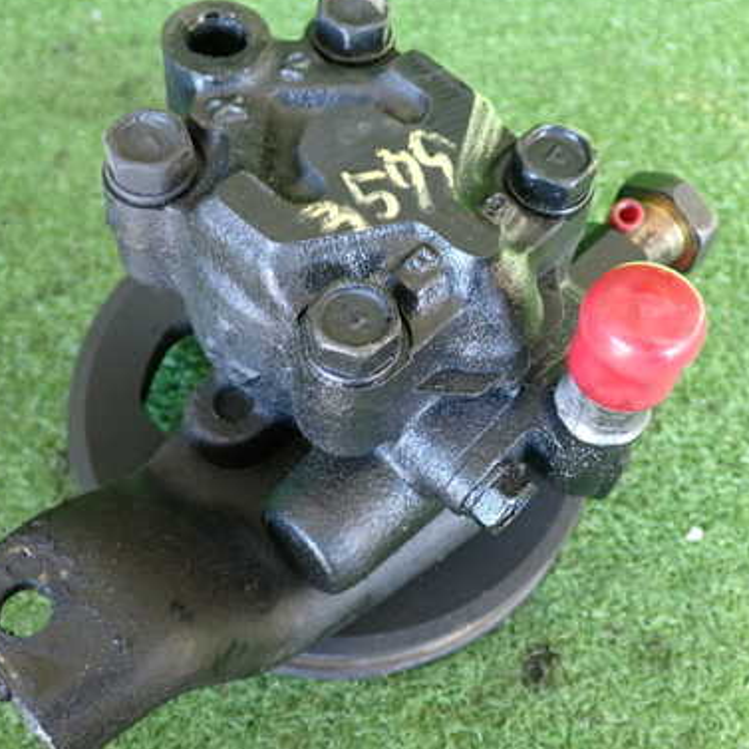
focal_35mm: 45
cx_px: 379
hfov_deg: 37.6
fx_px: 1102
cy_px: 354
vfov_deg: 37.5
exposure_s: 1/30
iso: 400
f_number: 2.4
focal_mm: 5.79
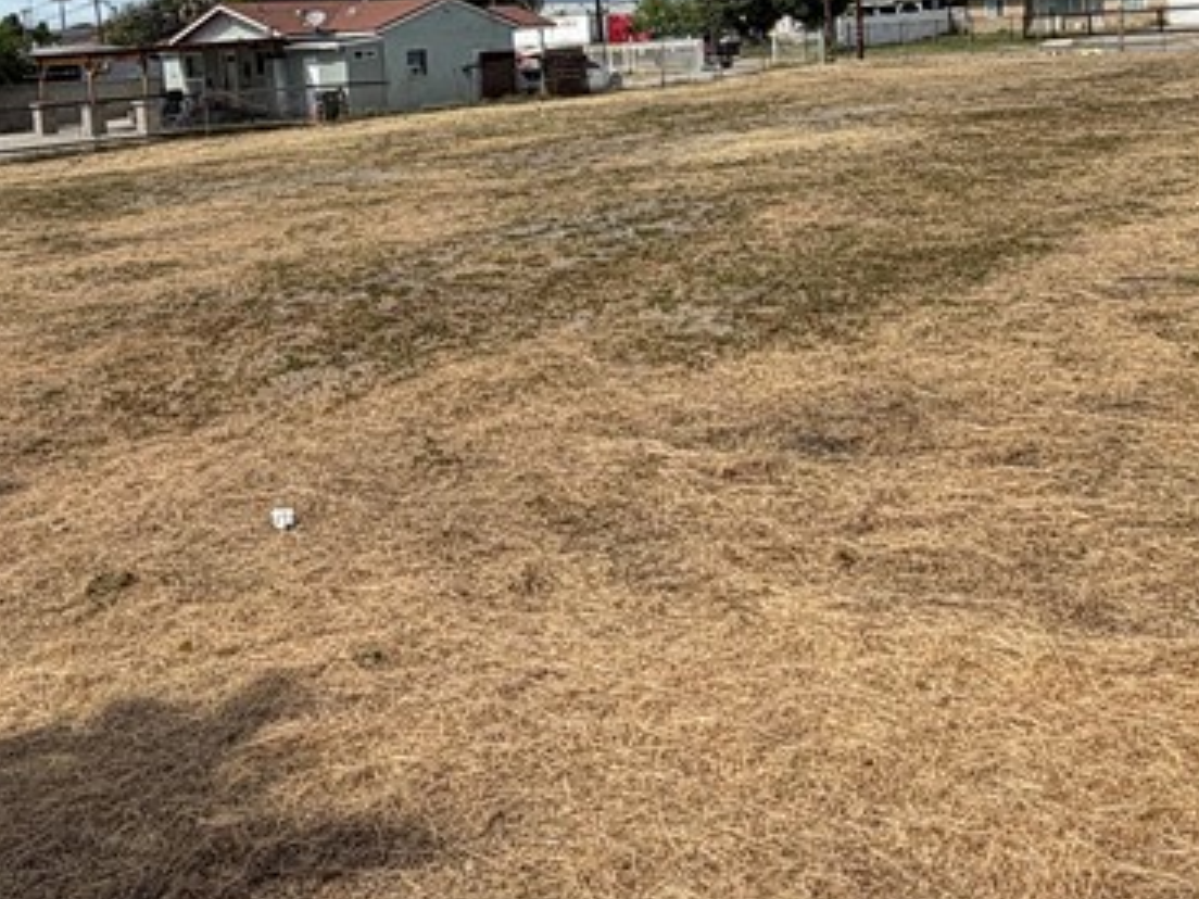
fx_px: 1351
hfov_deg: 47.8
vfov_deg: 34.9
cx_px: 661
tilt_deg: -2.5
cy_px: 104
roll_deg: +3.4
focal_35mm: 39
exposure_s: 1/1312
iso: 20
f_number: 2.2
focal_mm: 2.22
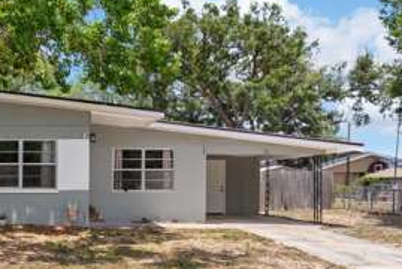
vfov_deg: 32.3
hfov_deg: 44.1
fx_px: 458
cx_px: 58
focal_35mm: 41
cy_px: 193
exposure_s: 1/40
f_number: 8
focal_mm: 23
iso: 100
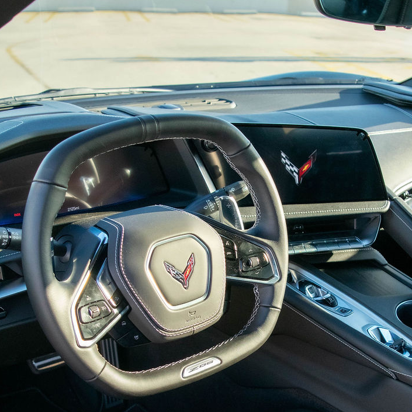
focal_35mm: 50
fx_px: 673
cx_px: 292
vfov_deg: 33.4
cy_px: 305
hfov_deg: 33.5
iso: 800
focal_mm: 18
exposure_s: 1/1000
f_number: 4
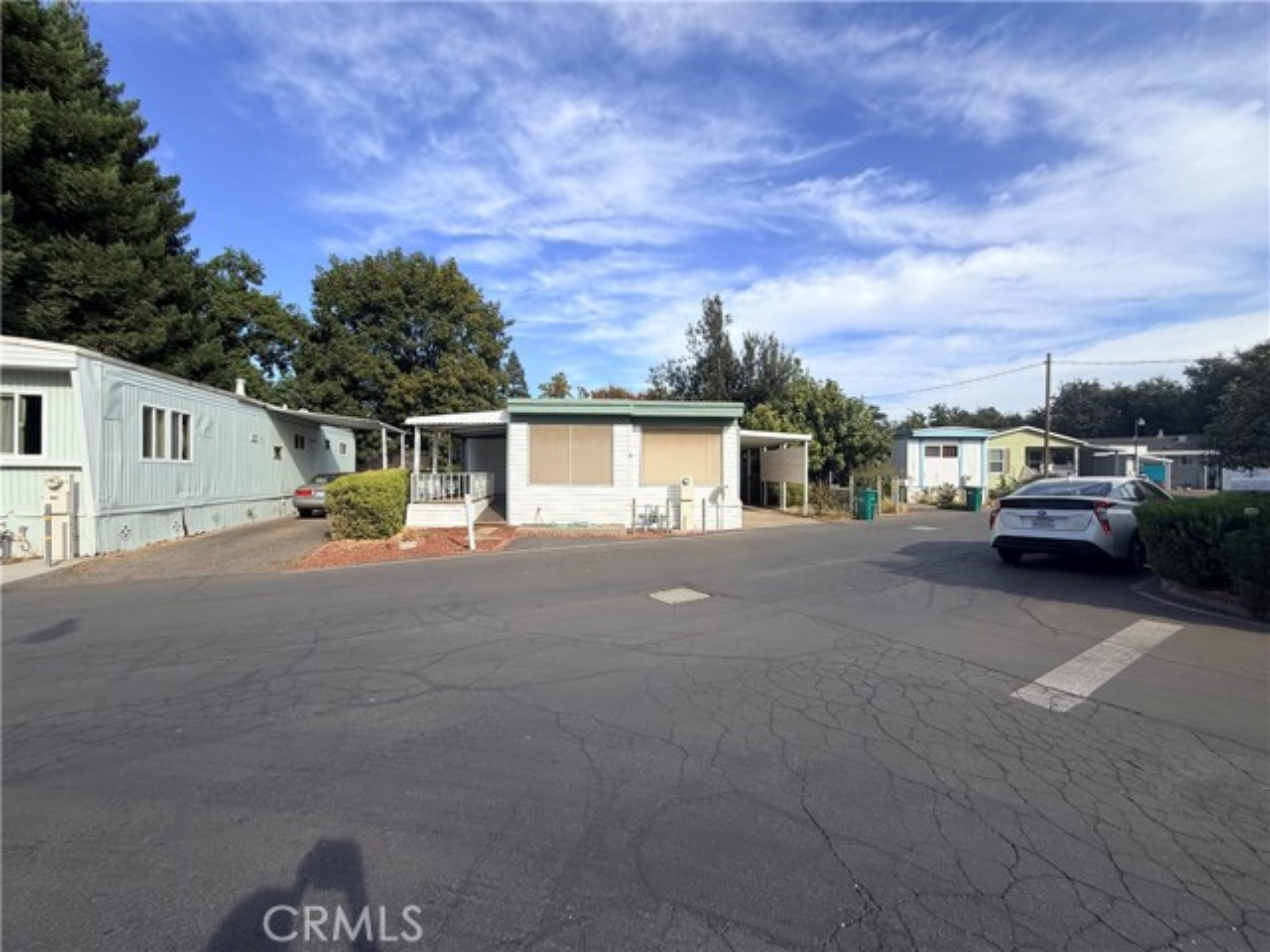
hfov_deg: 102.1
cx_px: 635
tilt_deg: -1.1
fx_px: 514
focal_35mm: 14
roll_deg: +0.2
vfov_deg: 85.7
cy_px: 476
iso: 25
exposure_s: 1/770
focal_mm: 2.22
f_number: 2.2
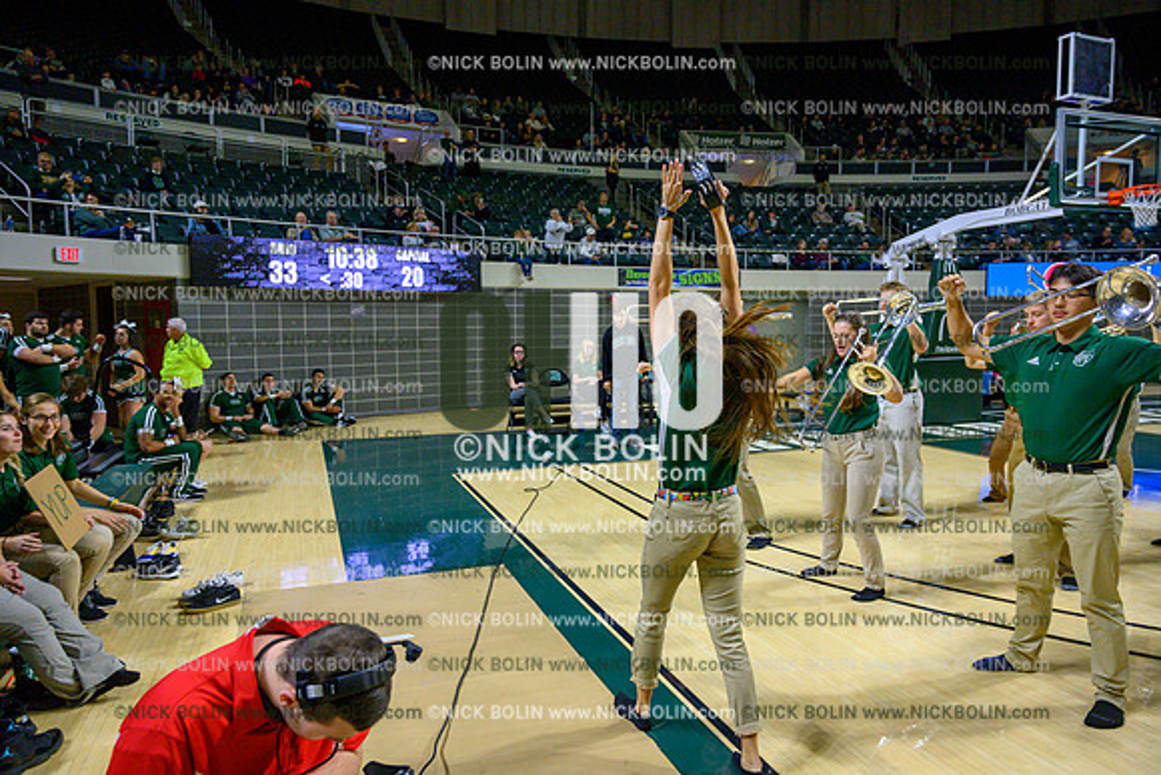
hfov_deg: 73.7
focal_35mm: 24
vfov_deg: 53.2
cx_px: 580
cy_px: 388
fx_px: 774
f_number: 4.5
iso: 3200
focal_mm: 24
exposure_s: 1/800
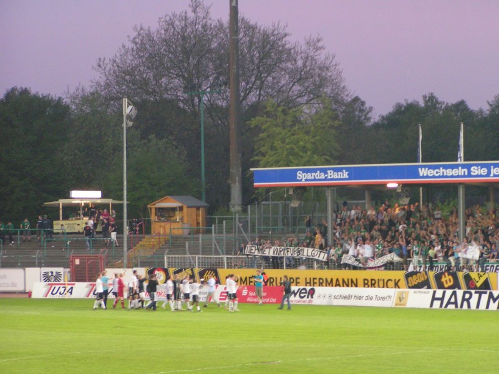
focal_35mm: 157
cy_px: 187
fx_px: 2263
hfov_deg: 12.6
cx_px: 250
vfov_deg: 9.5
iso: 200
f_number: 3.5
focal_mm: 24
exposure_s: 1/25
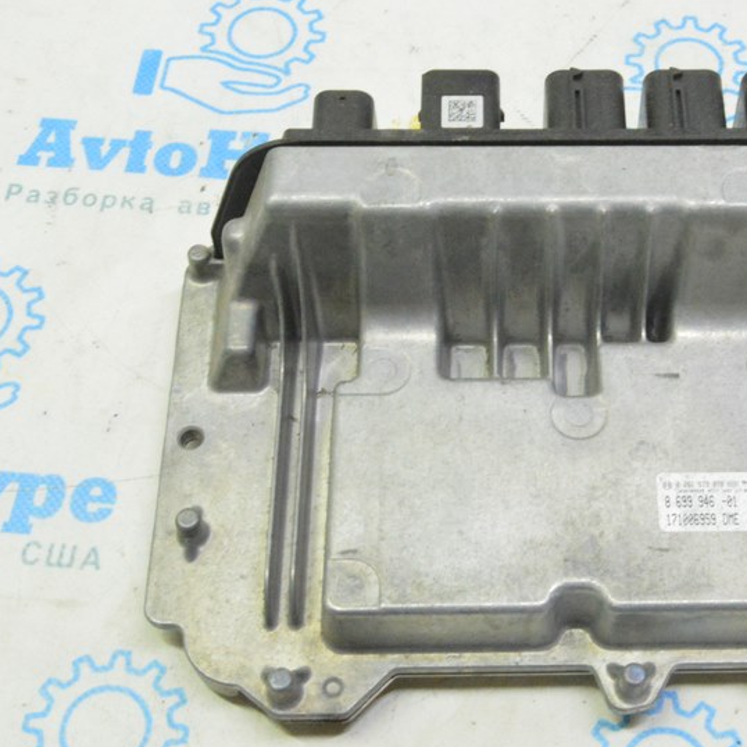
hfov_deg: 27.0
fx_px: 1538
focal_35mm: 63
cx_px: 544
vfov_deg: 27.3
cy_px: 338
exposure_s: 1/20
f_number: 20
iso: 6400
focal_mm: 26
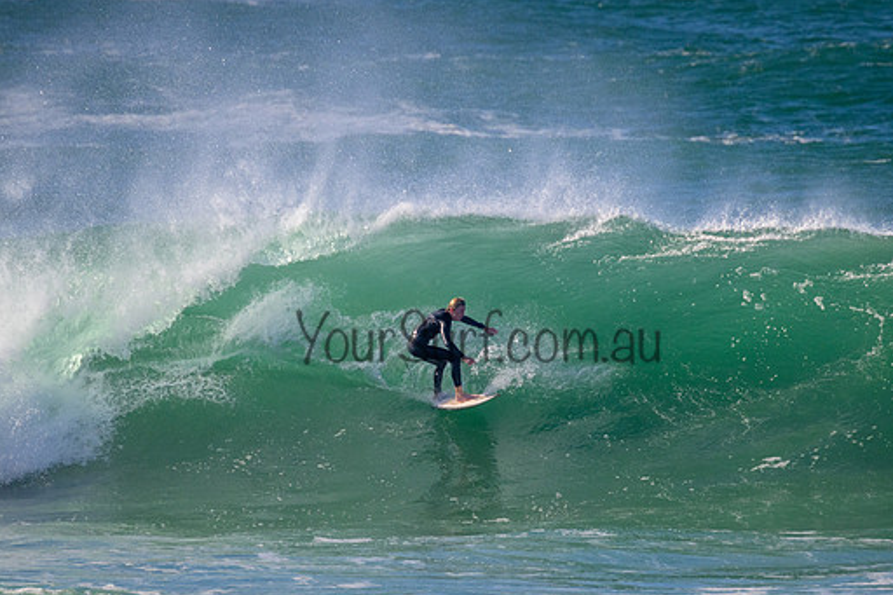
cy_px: 322
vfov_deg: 1.5
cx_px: 476
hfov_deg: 2.3
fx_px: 22490
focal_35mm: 907
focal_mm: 800
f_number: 11
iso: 1800
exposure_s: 1/2000
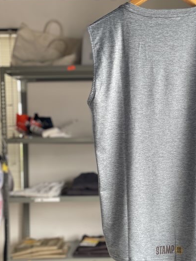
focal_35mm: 47
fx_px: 355
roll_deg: +1.3
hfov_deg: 30.6
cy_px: 162
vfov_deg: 40.2
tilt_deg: -2.1
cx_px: 135
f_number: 1.6
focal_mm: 4.2
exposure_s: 1/121
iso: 40
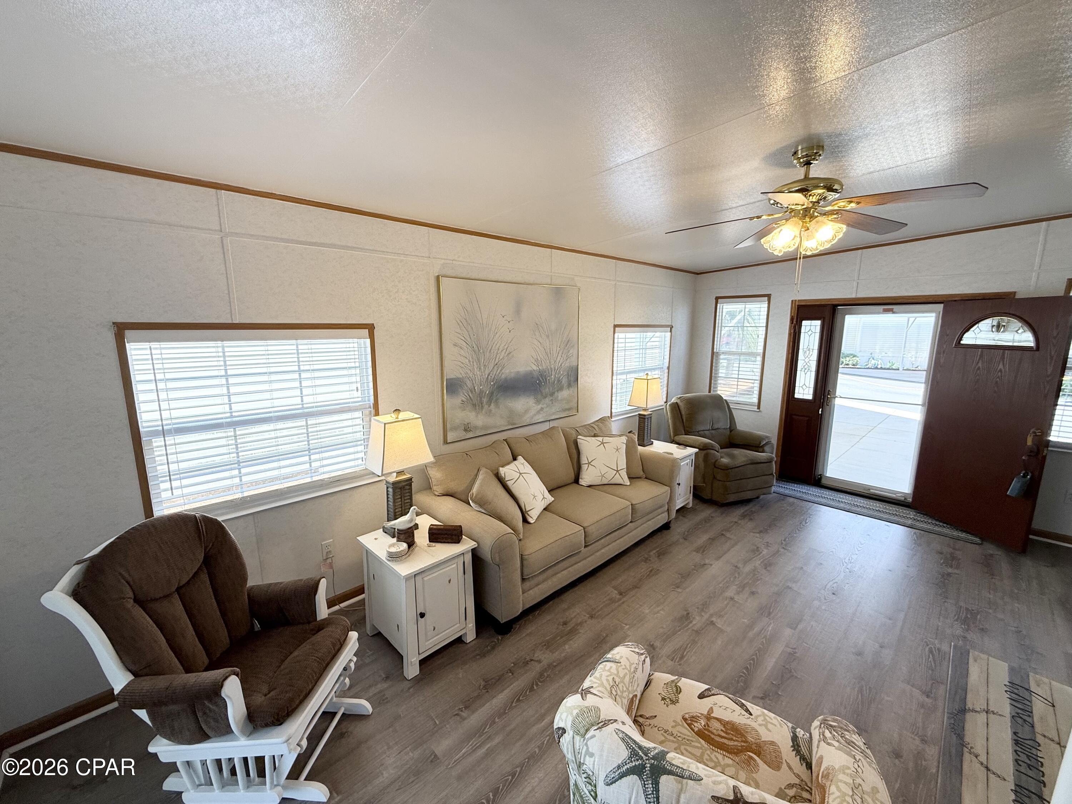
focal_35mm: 14
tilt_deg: -10.3
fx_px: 434
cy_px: 402
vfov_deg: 85.7
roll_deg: +0.0
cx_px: 536
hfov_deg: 102.1
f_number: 2.2
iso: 64
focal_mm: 2.22
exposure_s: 1/110
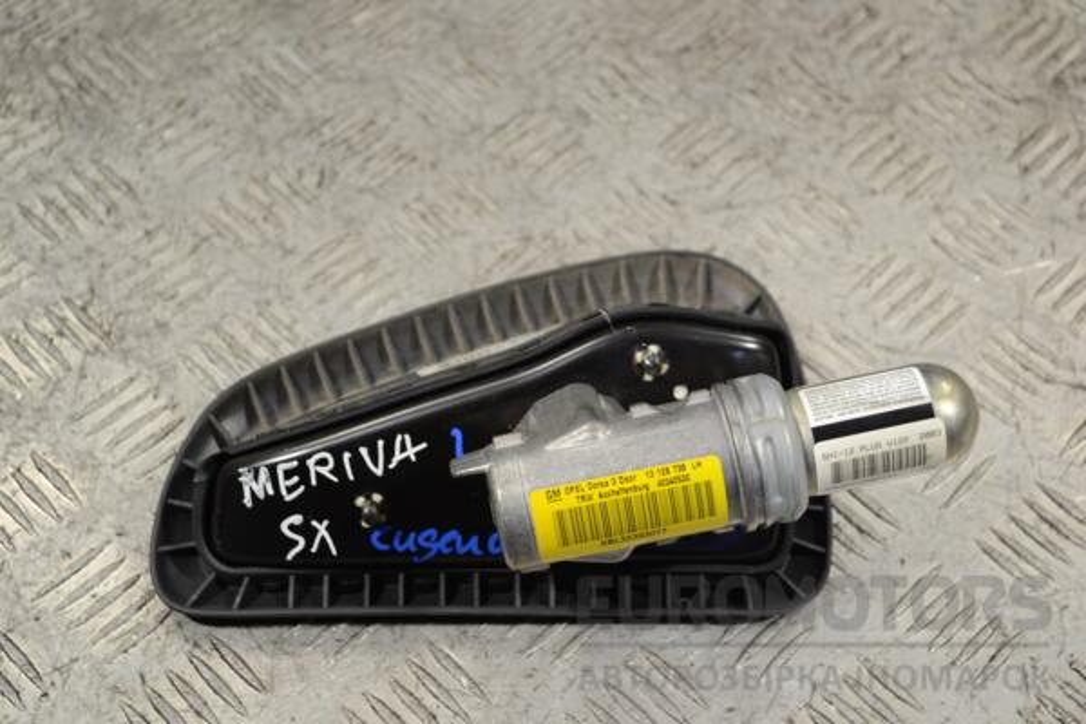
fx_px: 1719
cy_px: 362
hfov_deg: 35.1
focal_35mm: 57
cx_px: 543
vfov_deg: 23.8
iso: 140
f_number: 5
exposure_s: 1/30
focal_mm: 38
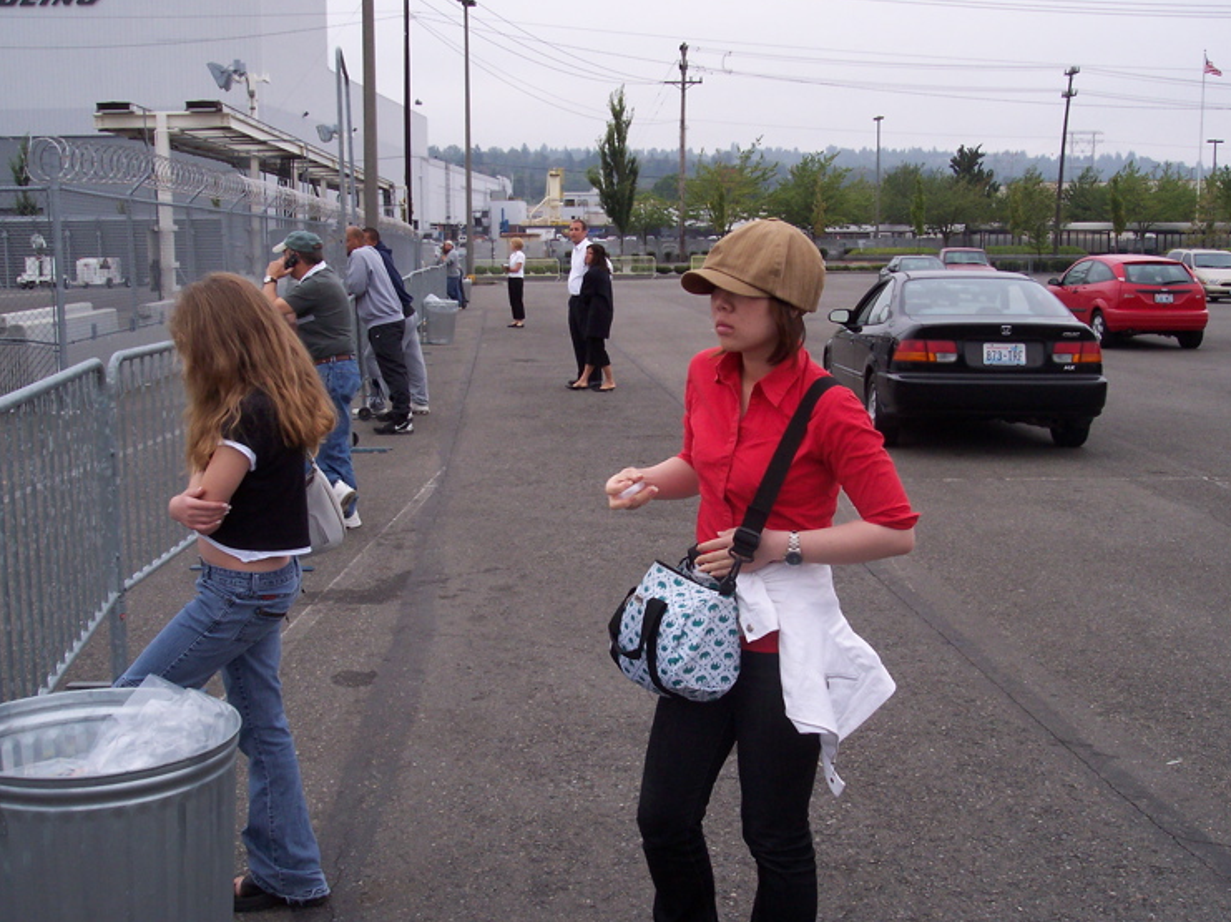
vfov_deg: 35.1
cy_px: 436
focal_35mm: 41
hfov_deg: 45.8
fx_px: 1457
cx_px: 627
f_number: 4.8
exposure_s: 1/350
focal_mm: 8
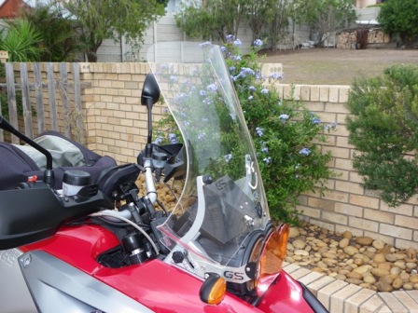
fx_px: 543
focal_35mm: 45
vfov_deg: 32.2
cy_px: 156
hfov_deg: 42.1
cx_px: 209
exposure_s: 1/80
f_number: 3.2
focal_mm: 7.9
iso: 64
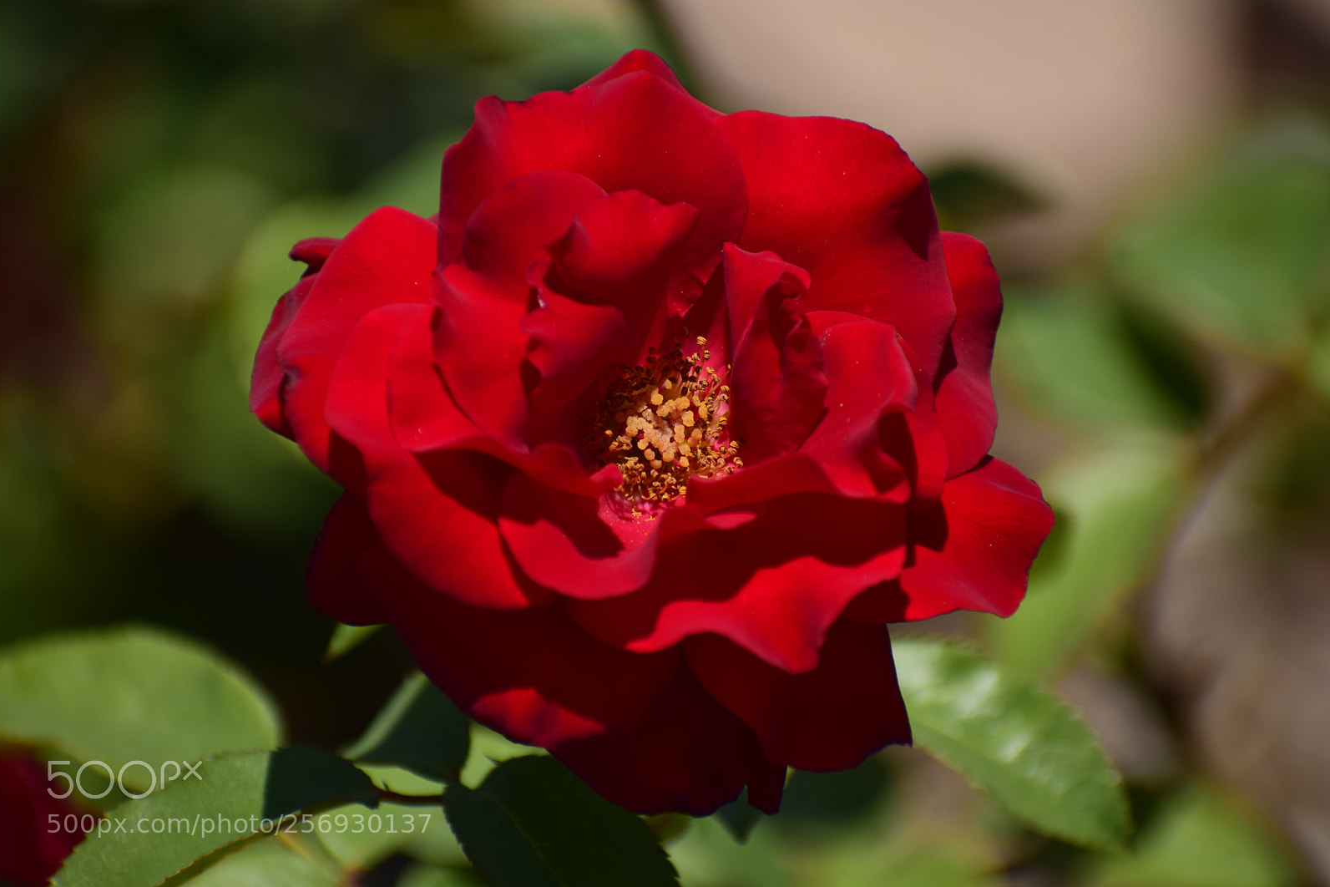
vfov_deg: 3.0
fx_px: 16698
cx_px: 663
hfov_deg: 4.6
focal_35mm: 452
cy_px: 444
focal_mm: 300
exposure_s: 1/800
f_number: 6.3
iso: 100
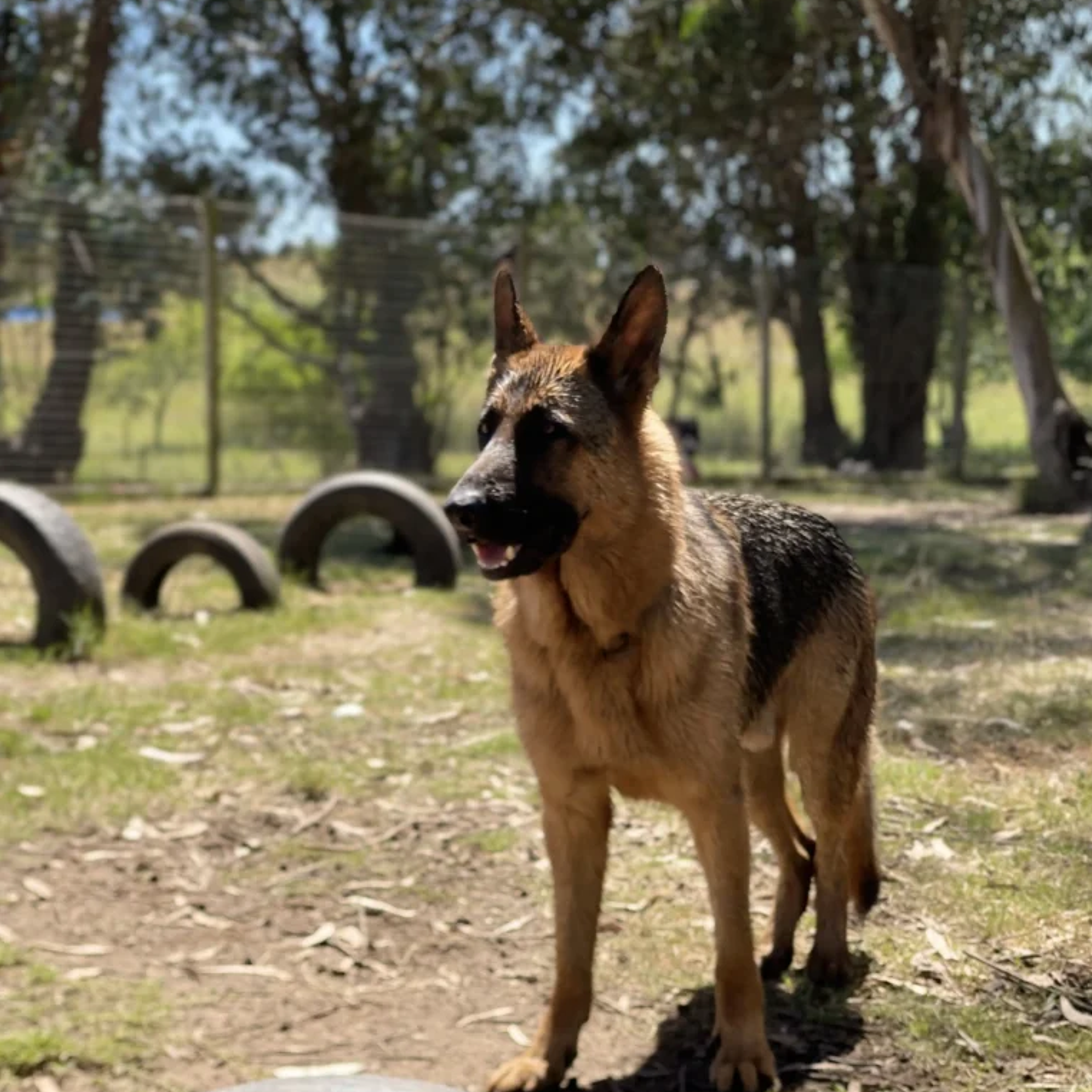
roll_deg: -1.2
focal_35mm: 76
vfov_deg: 22.7
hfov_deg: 22.8
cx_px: 549
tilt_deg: -7.7
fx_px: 2712
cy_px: 655
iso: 32
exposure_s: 1/501
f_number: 2.2
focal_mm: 7.5
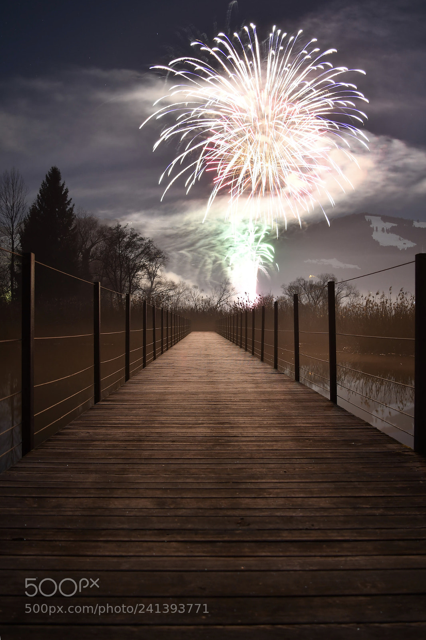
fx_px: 639
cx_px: 213
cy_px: 320
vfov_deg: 53.1
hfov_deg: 36.9
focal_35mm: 36
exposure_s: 3
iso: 250
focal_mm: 24
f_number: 3.5
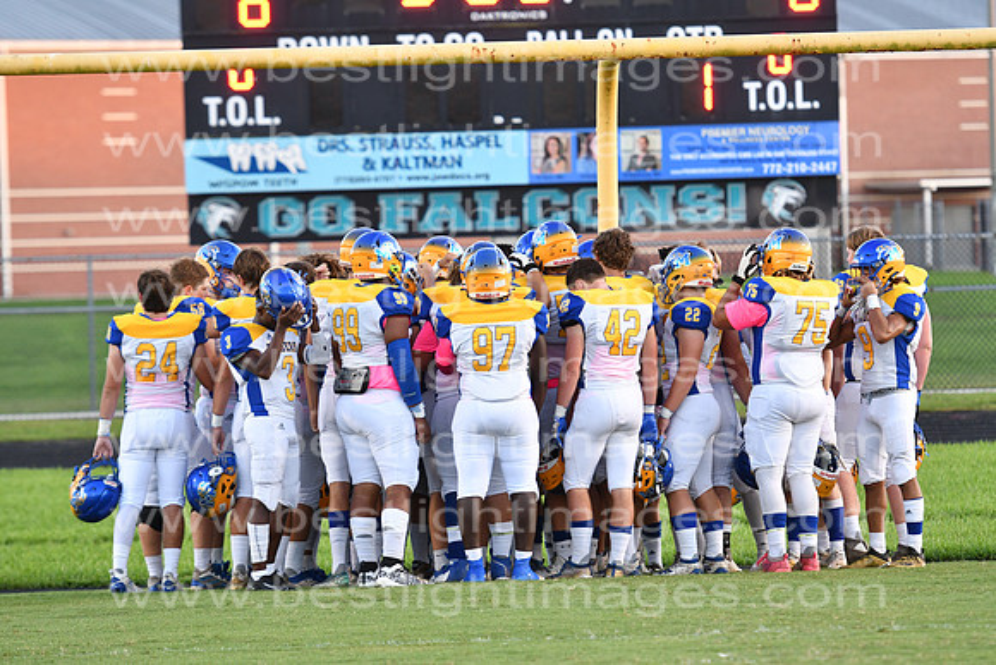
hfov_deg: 8.6
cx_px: 498
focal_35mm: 240
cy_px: 332
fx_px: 6641
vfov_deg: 5.7
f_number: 4
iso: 640
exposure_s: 1/250
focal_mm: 160
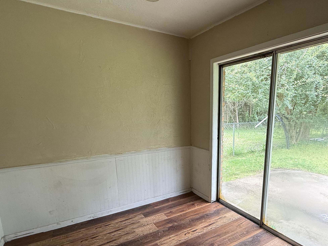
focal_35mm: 22
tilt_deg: -11.4
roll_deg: -0.3
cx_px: 204
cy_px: 156
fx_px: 208
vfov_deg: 60.2
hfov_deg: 75.1
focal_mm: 2.22
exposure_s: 1/99
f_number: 2.2
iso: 64
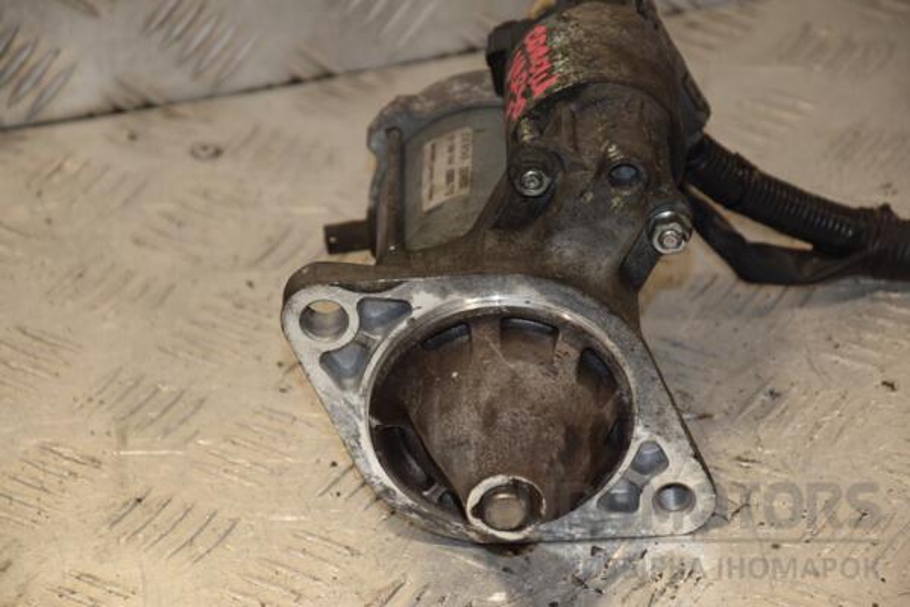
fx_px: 3981
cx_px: 455
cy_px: 304
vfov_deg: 8.7
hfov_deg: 13.0
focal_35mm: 158
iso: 800
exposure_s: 1/200
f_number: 6.3
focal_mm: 105
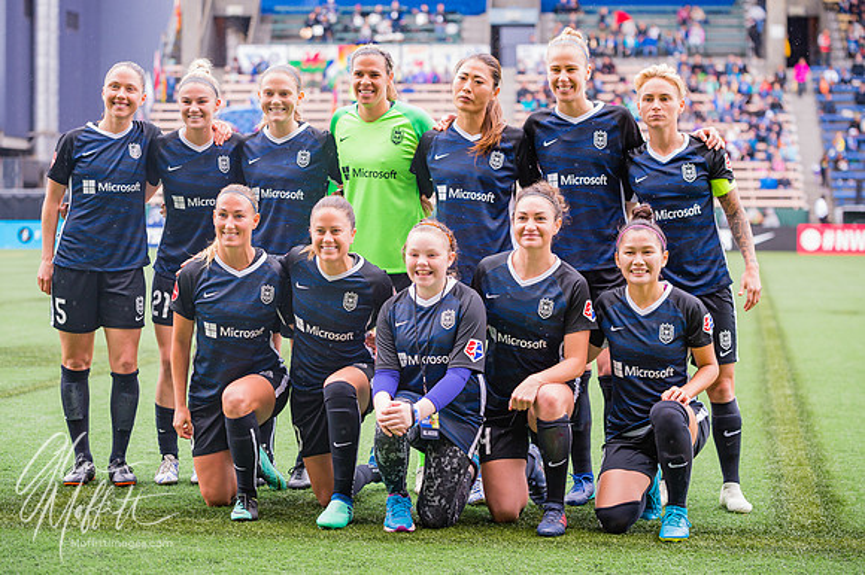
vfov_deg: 17.5
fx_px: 1873
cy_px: 288
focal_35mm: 78
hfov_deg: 26.0
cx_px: 425
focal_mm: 70
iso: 1400
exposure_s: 1/1000
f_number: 2.8
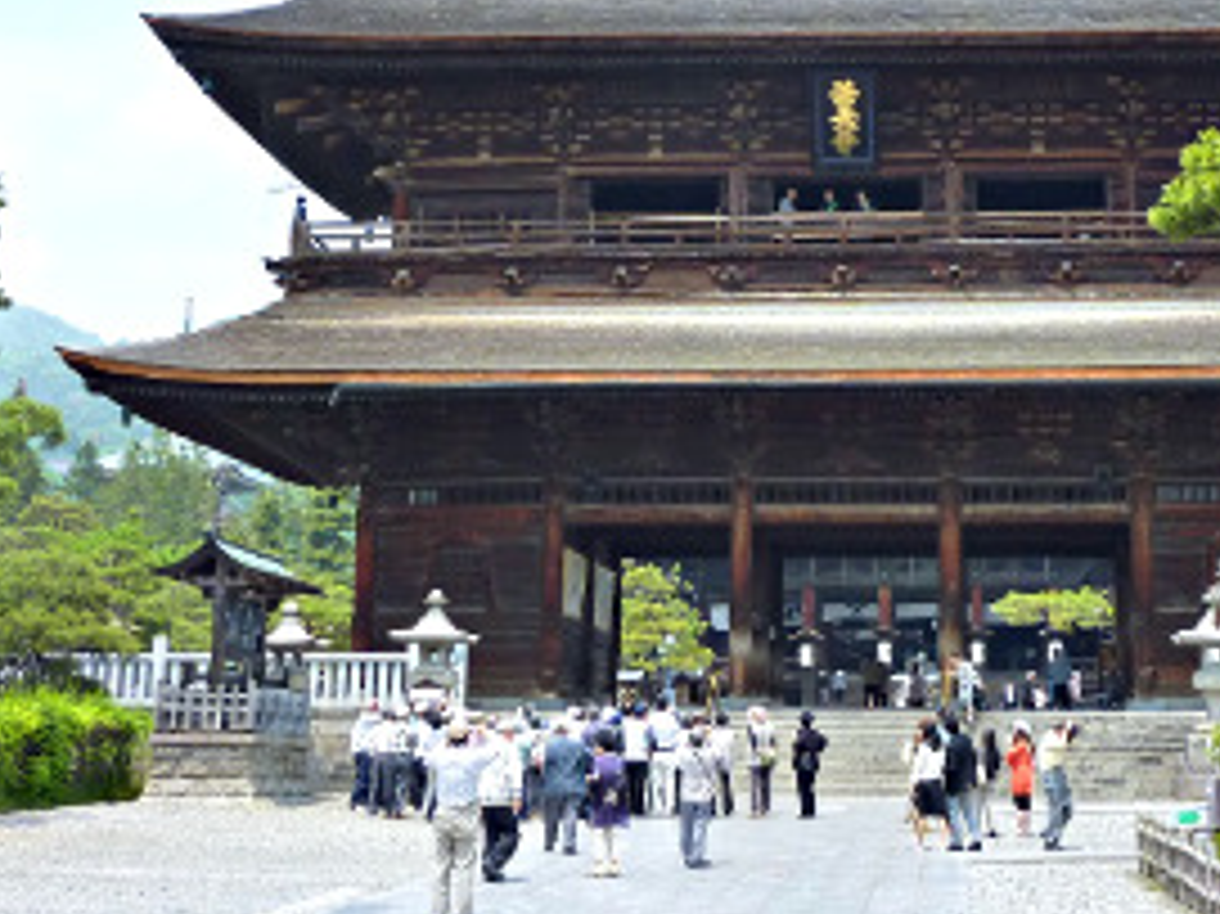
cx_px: 844
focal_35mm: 67
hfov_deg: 28.7
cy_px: 261
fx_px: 2360
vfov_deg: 21.8
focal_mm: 5.3
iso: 125
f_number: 4
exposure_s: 1/320
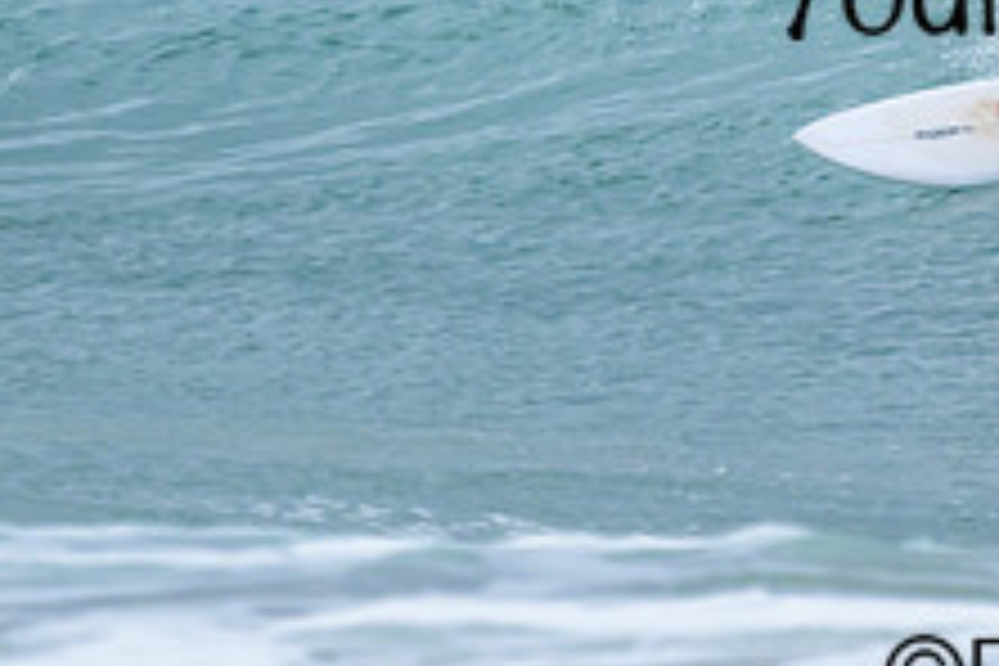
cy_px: -388
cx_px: 858
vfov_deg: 0.5
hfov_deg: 0.7
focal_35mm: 2864
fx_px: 79470
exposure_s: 1/2000
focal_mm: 800
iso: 640
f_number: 6.3
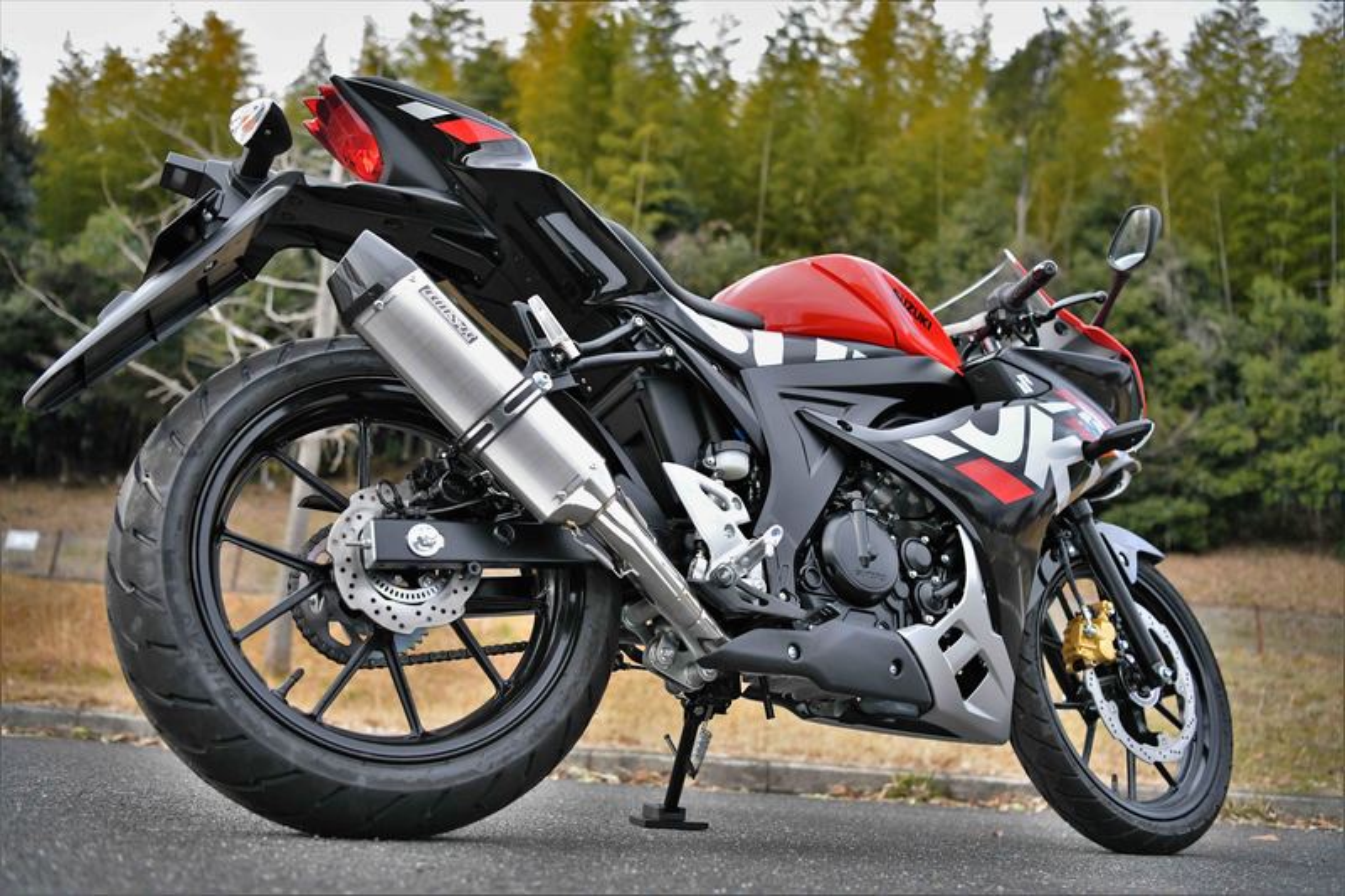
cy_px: 448
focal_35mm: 31
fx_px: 1158
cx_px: 672
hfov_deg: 60.3
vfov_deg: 42.3
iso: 3200
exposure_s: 1/8000
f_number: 2.8
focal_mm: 31
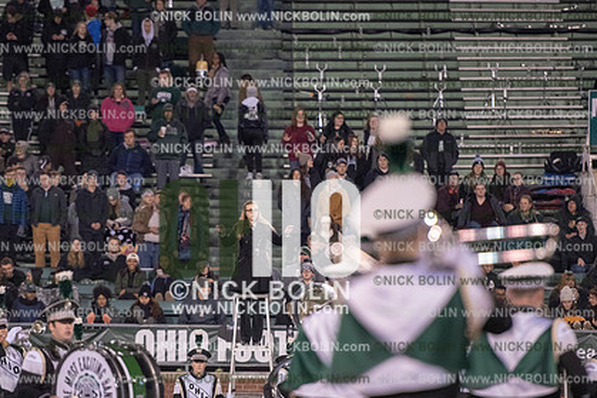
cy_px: 248
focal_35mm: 277
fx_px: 4592
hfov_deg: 7.4
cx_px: 259
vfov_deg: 5.0
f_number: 3.2
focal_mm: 200
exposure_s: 1/1250
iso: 5000
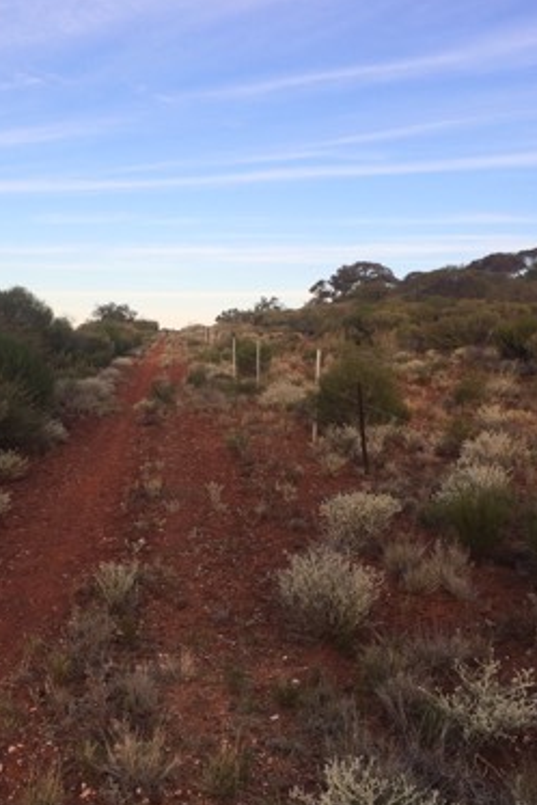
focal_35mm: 42
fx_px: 939
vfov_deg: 46.2
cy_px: 479
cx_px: 173
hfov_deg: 31.6
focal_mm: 4.15
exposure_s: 1/513
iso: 32
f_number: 2.2
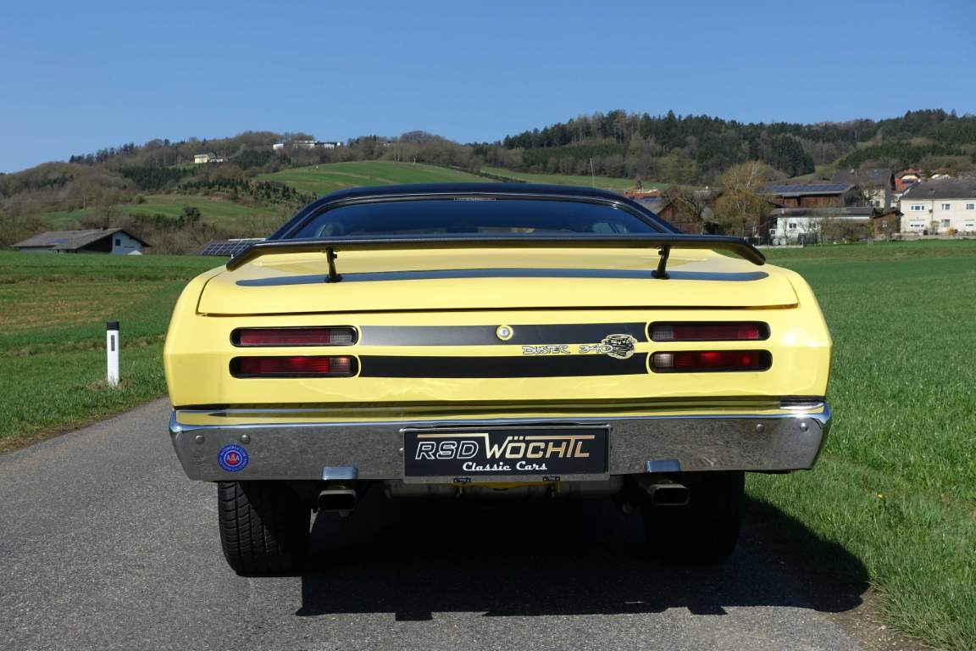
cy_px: 326
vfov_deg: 28.6
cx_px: 488
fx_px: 1274
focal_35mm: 47
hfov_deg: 41.9
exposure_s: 1/800
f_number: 5.6
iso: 125
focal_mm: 17.27
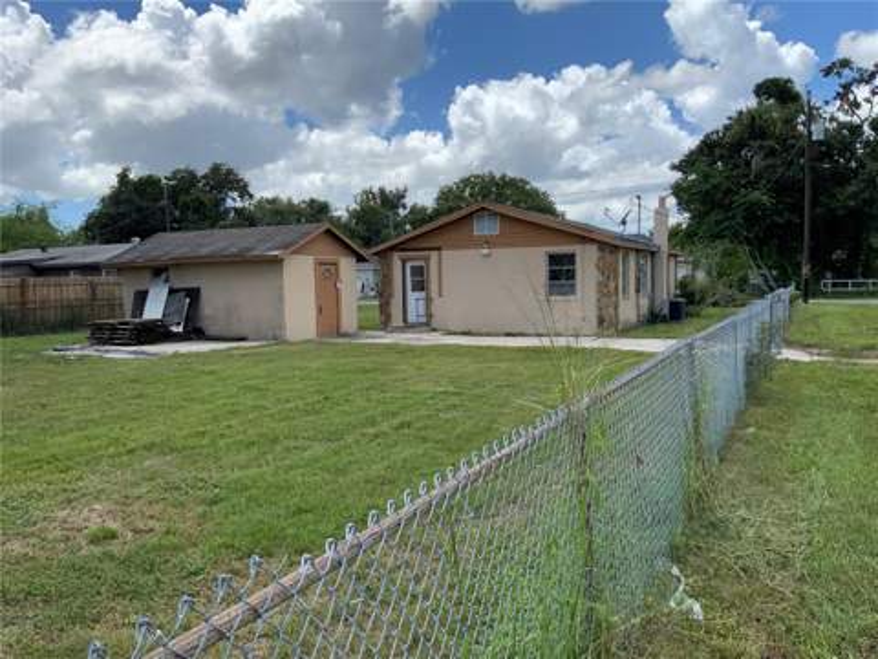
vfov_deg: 48.2
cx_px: 439
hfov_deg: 61.7
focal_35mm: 29
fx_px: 736
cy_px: 330
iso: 16
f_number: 1.8
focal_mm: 3
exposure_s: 1/1786
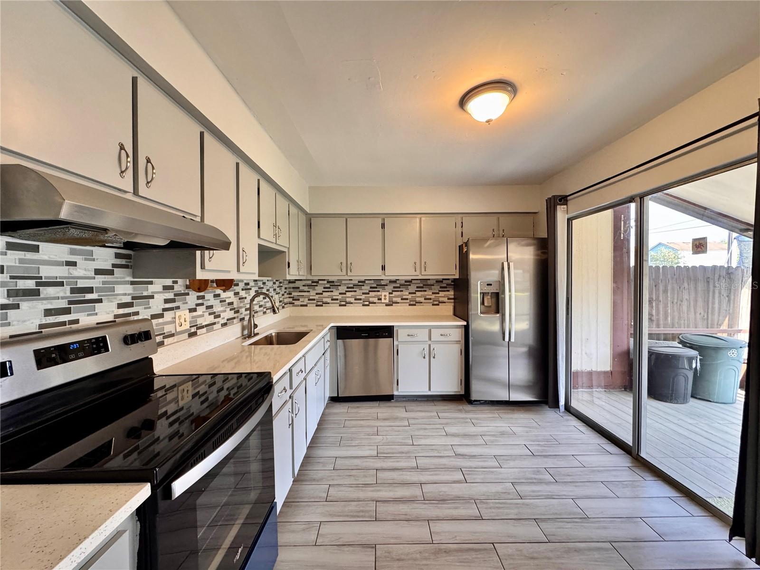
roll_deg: -0.1
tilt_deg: +0.0
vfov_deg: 85.7
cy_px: 285
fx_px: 307
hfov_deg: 102.1
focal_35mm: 14
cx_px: 380
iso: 250
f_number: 2.2
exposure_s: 1/60
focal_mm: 2.22
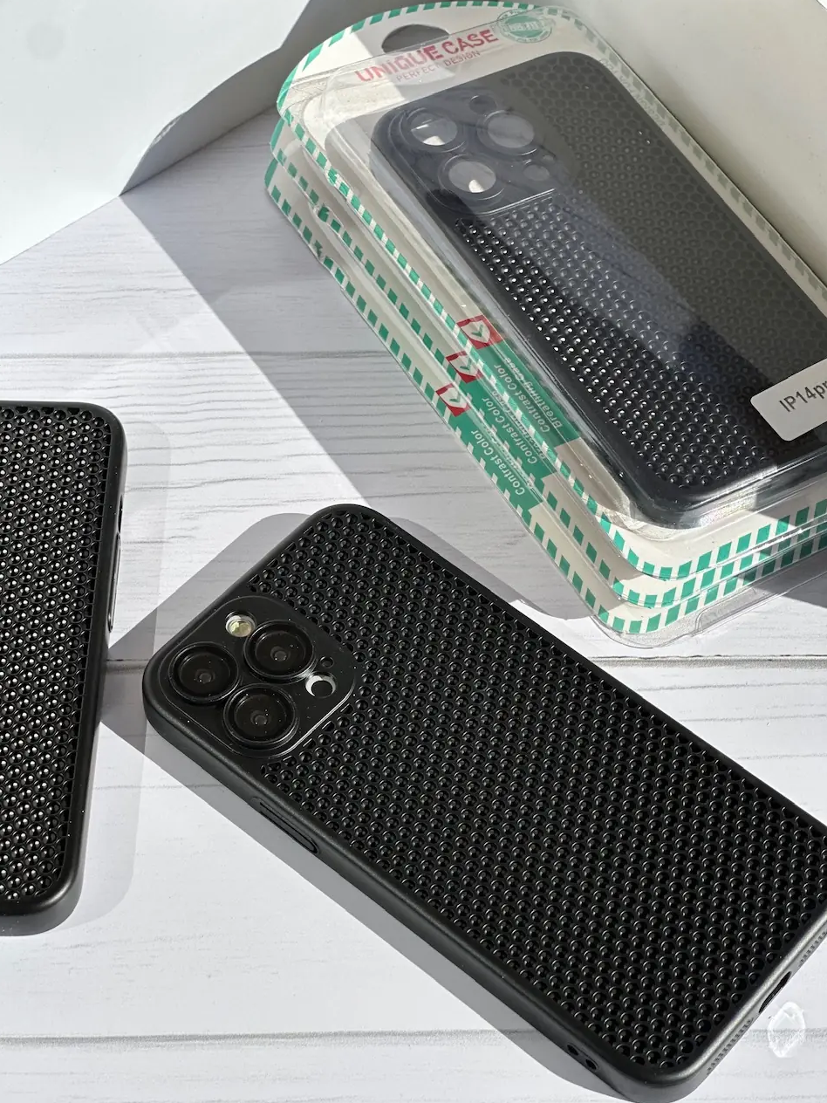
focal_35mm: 78
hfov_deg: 18.9
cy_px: 550
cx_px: 410
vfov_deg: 25.0
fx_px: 2485
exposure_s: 1/1119
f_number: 2.8
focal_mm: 9
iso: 32
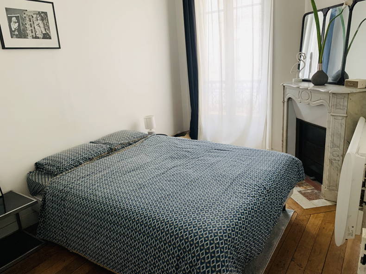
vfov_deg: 53.0
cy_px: 137
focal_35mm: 26
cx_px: 183
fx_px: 275
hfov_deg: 67.3
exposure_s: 1/60
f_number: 1.8
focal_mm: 4.25
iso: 160
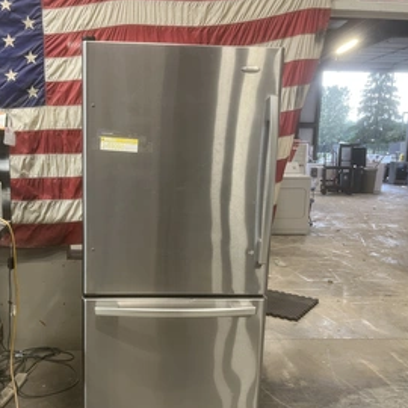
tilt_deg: -10.1
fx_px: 453
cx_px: 138
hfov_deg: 47.7
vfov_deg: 48.4
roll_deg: +0.2
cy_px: 221
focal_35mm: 34
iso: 160
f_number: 1.6
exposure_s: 1/60
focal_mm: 5.1
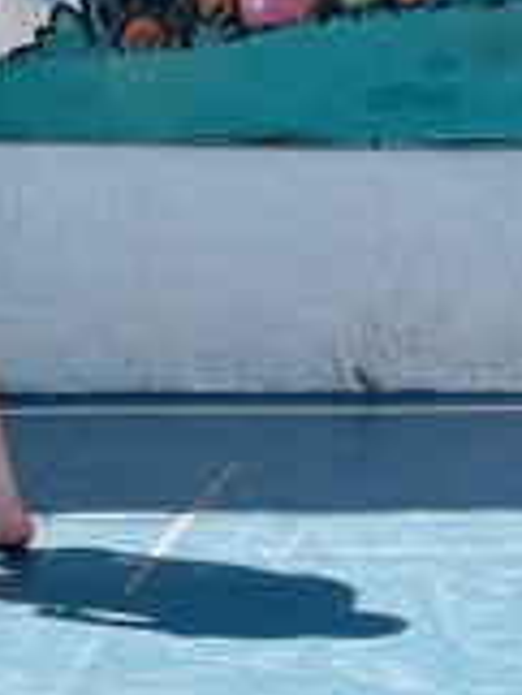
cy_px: 438
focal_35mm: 99
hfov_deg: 14.1
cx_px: 772
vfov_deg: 19.8
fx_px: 1988
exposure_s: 1/369
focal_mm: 4.2
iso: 50
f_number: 1.6
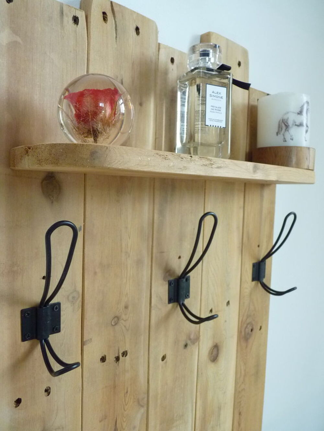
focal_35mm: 27
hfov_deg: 51.4
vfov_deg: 65.3
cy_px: 216
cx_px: 162
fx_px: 337
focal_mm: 4.8
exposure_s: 1/20
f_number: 2.8
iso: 400
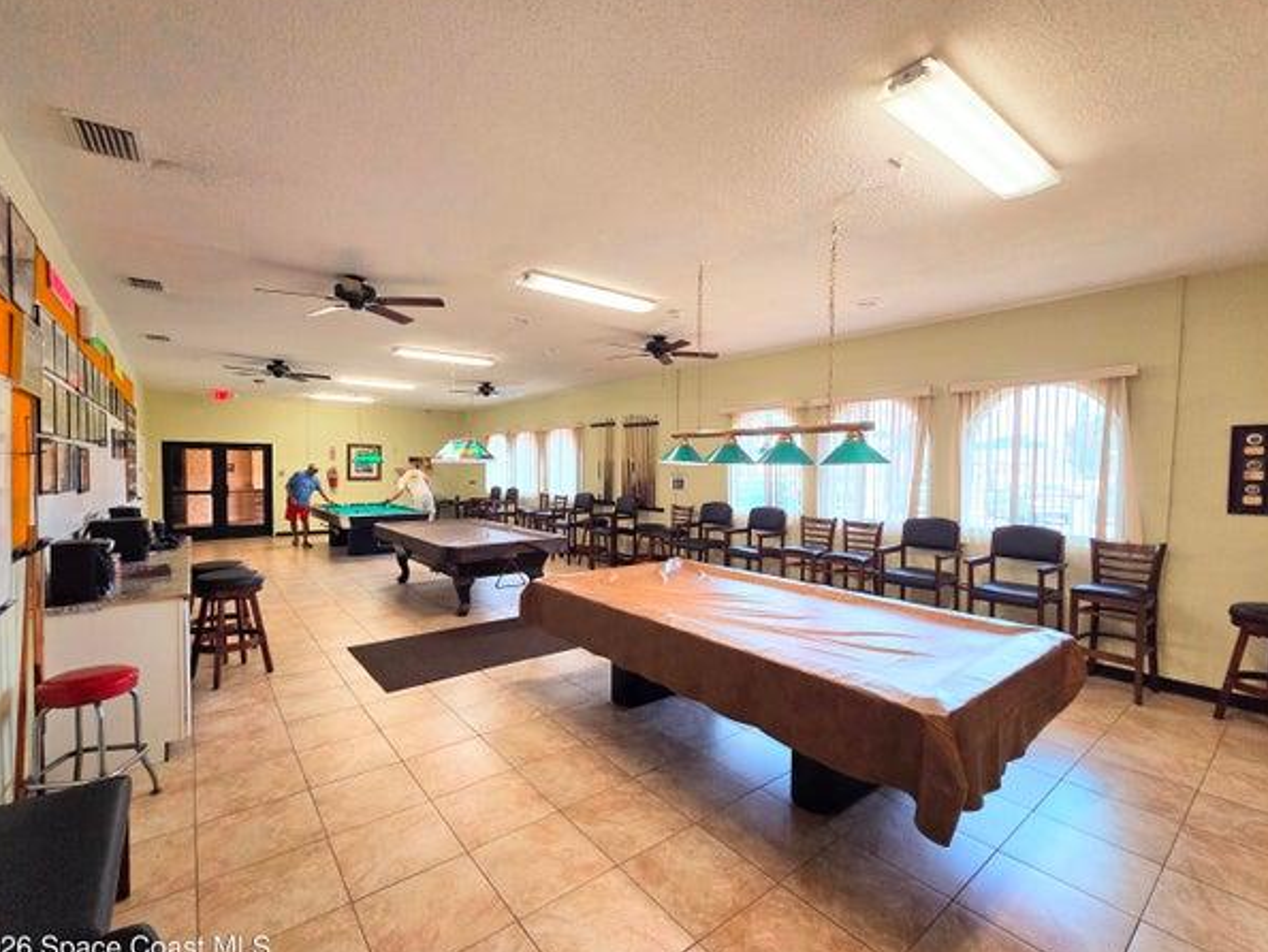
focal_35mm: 14
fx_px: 513
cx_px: 628
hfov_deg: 102.0
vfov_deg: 85.7
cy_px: 482
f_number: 2.2
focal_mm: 2.2
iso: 250
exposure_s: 1/120
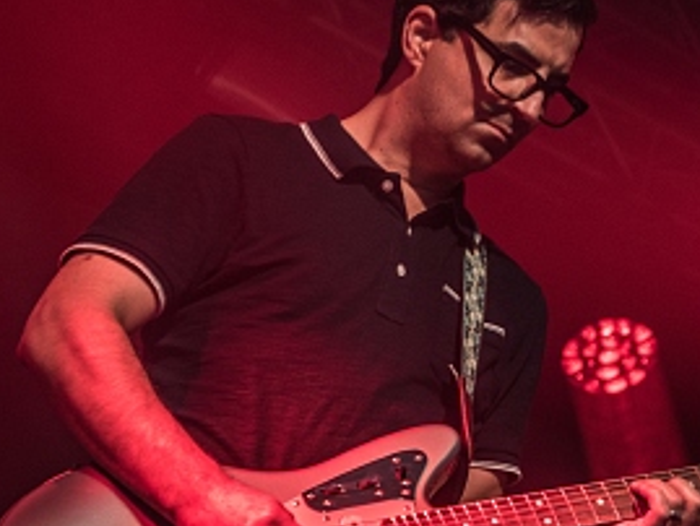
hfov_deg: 10.8
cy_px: 230
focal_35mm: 180
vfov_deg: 8.3
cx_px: 854
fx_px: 3642
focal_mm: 70
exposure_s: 1/125
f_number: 5
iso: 200
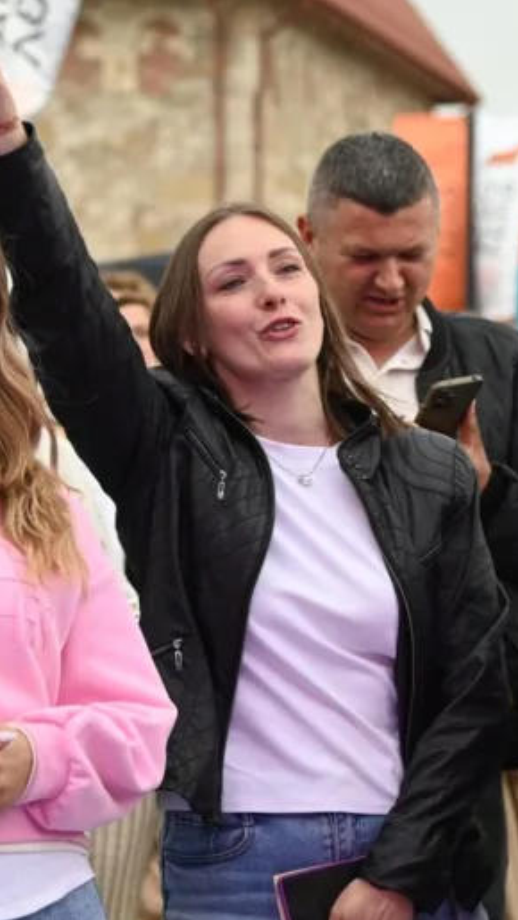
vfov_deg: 13.8
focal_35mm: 156
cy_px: 449
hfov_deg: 7.8
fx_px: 3806
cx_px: 370
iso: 720
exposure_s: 1/250
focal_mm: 75
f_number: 4
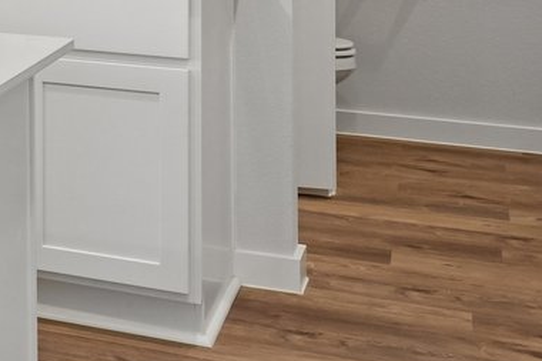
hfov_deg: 16.1
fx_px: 1460
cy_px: -202
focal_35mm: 97
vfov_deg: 13.2
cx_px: -551
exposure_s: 1/15
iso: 400
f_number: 8
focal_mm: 18
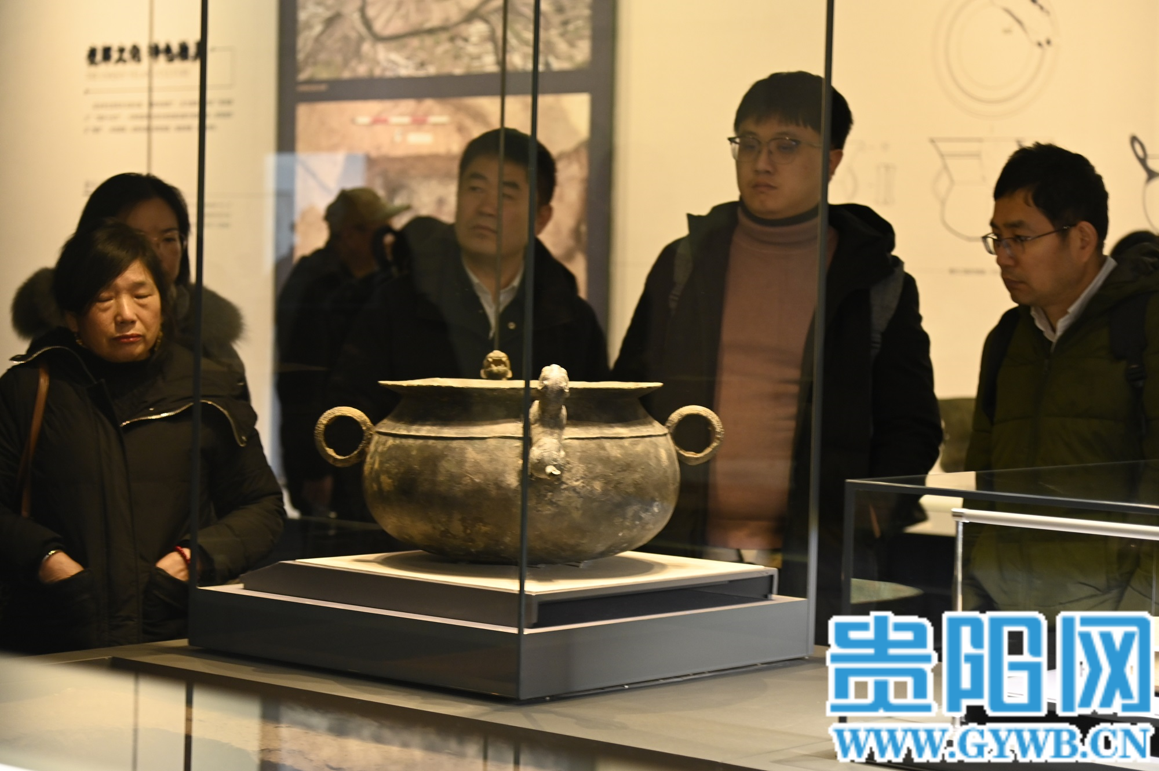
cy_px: 386
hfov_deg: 24.8
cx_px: 580
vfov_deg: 16.6
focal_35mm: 82
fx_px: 2638
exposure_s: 1/30
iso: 2200
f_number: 4.8
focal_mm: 82
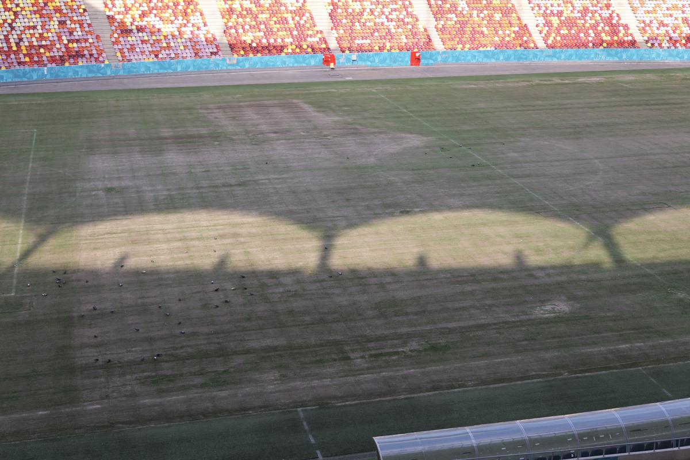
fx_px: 977
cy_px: 230
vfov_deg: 26.5
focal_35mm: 51
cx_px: 345
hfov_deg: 38.9
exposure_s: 1/1000
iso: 320
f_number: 4
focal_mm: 51
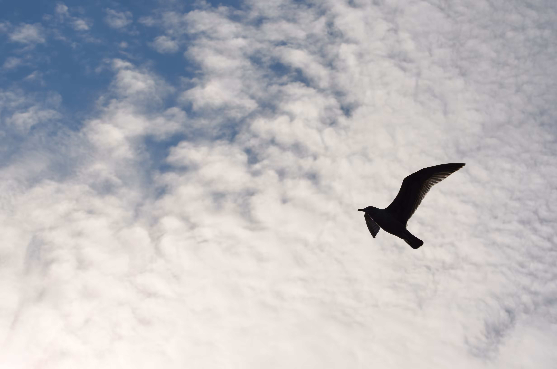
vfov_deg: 10.6
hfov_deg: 15.9
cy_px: 184
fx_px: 1992
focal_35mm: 129
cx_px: 278
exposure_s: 1/1000
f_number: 8
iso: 100
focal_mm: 86
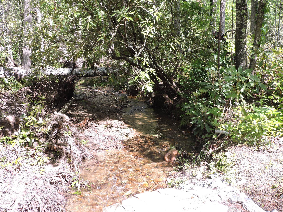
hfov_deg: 52.6
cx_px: 142
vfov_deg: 40.7
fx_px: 286
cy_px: 106
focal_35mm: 35
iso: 100
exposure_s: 1/125
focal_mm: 6.2
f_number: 3.3
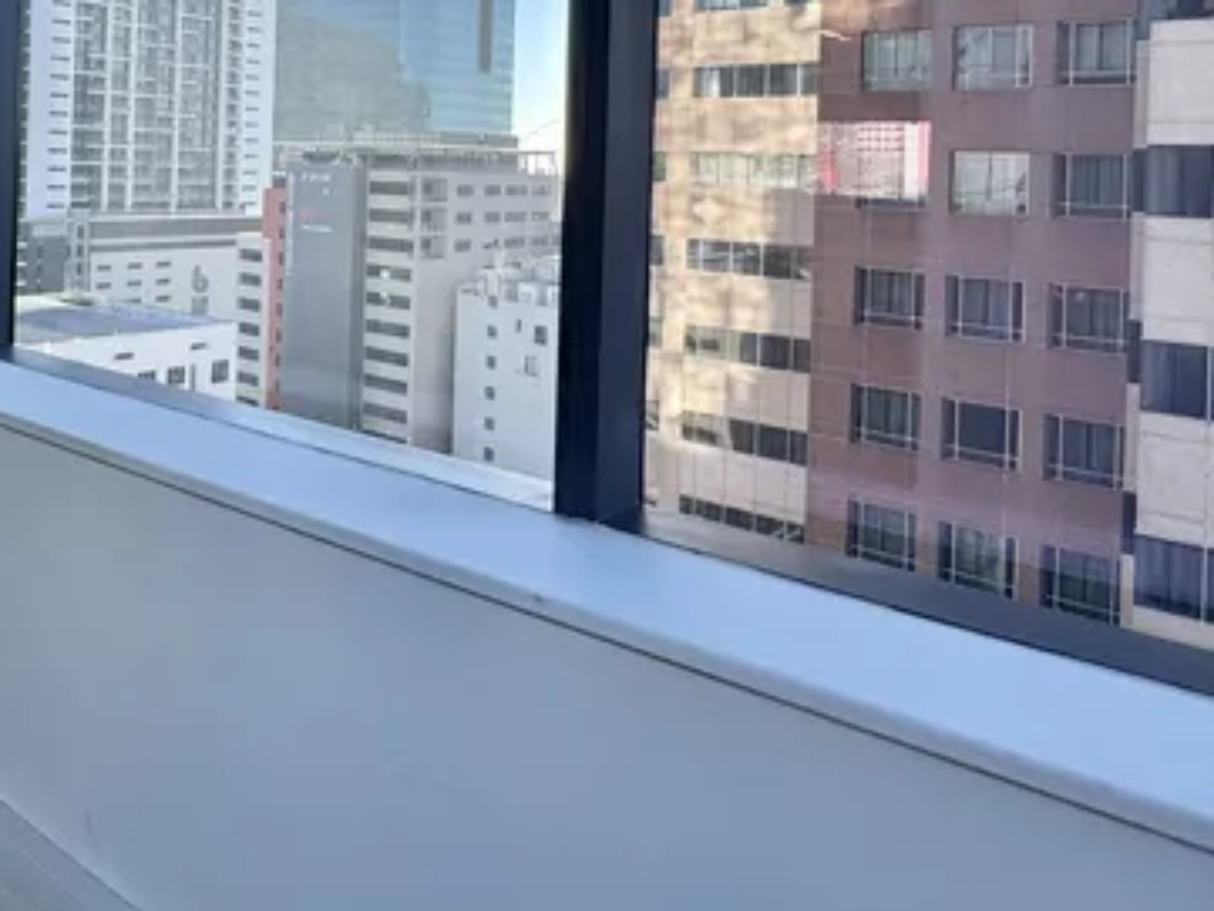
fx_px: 1088
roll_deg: -1.8
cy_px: 158
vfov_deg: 43.0
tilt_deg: -0.3
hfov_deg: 53.2
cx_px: 192
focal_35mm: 31
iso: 40
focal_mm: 2.22
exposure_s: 1/268
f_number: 2.2
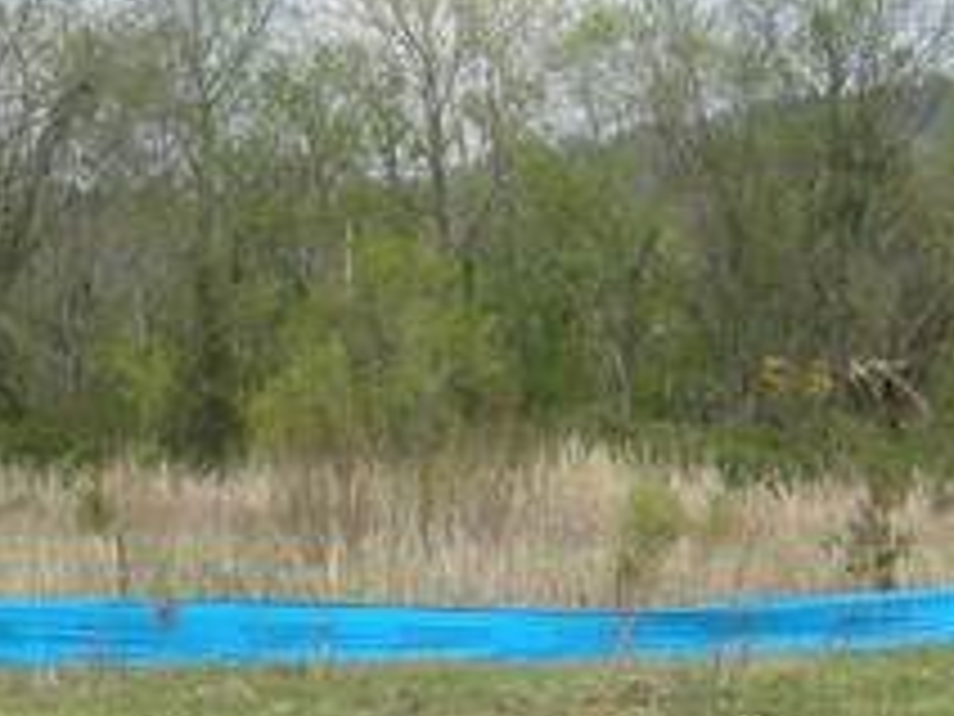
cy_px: 608
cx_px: 418
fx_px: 4658
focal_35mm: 169
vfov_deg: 8.8
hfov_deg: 11.7
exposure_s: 1/228
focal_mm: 7.5
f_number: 6.1
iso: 64
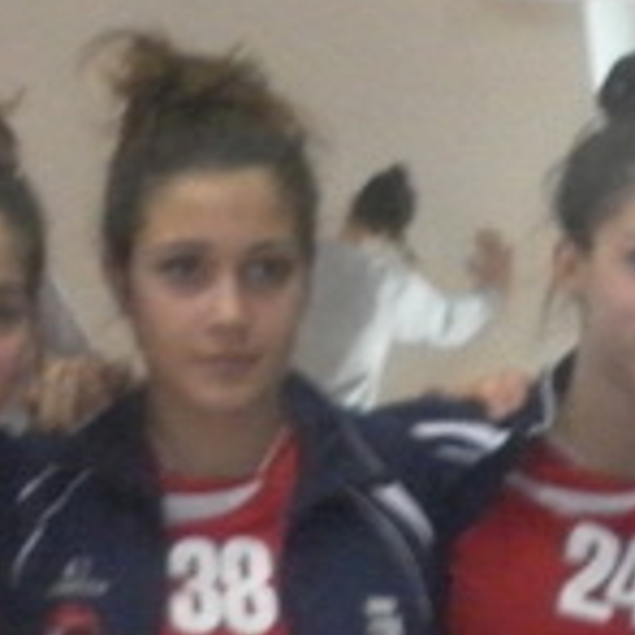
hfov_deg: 5.3
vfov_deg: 5.2
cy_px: 1045
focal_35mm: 331
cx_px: 246
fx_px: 6870
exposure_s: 1/40
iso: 400
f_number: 4.8
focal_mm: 9.8
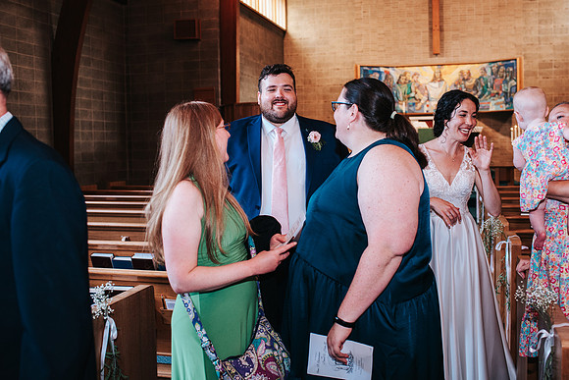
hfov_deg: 50.5
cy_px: 173
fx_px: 602
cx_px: 309
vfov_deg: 35.0
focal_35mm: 38
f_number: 3.2
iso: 1000
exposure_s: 1/125
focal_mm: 35
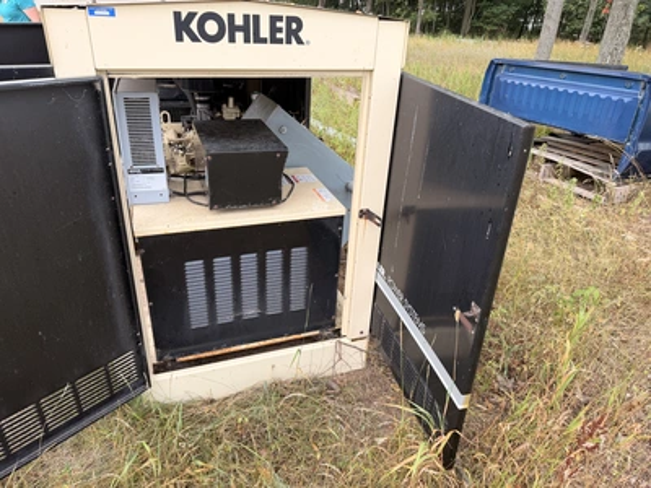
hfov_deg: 71.6
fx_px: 451
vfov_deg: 56.8
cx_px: 326
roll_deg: -4.7
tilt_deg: -20.5
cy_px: 244
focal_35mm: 24
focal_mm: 6.76
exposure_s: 1/121
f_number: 1.78
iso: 100
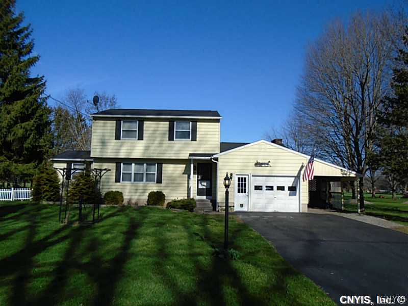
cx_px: 204
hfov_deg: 67.3
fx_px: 306
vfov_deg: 53.1
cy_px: 153
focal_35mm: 26
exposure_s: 1/250
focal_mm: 4.6
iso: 100
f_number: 8
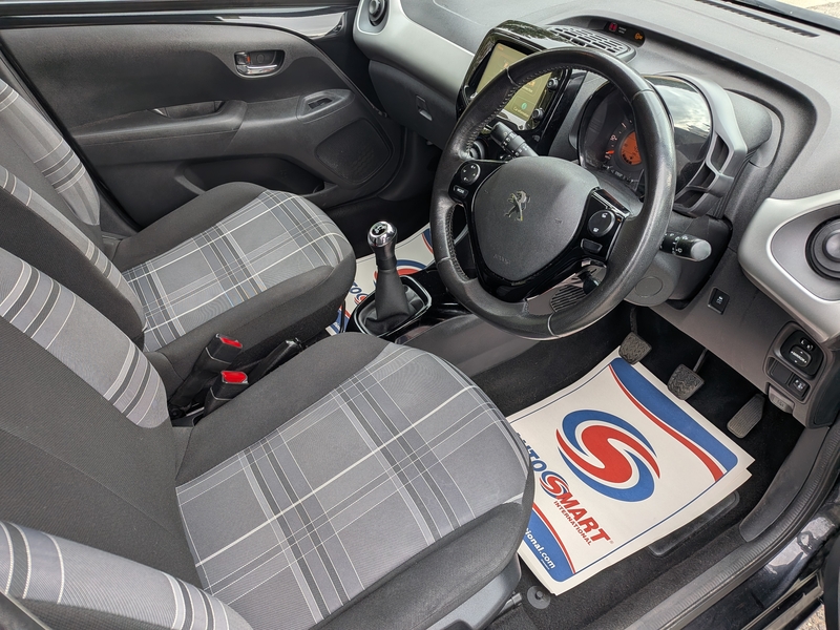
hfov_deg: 71.6
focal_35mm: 24
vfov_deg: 56.8
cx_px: 420
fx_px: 582
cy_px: 315
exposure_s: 1/100
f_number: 1.7
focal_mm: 4.53
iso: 27
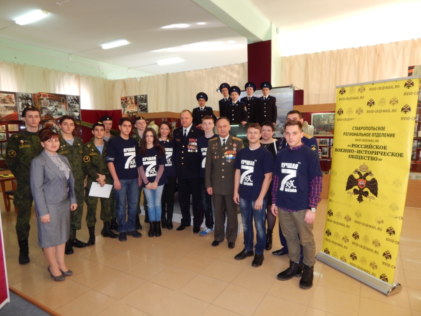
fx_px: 280
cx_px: 210
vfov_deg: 58.9
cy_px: 158
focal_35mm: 23
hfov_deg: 73.9
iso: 160
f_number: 3
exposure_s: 1/30
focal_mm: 4
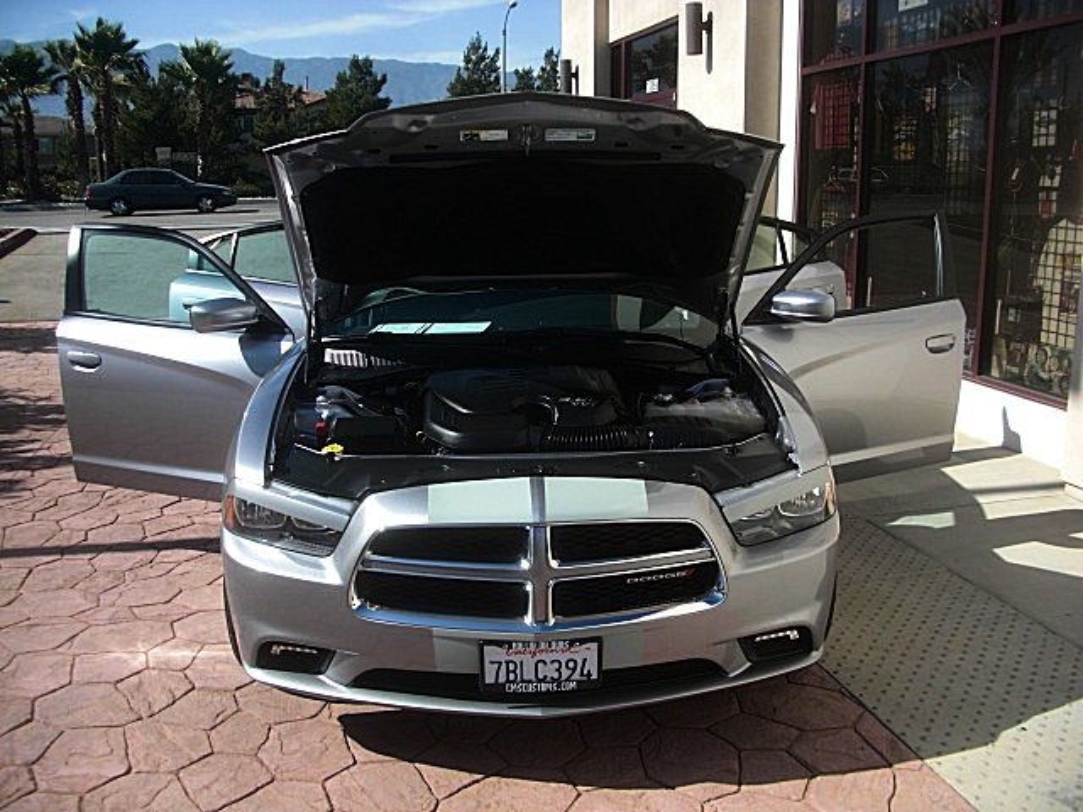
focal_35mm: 36
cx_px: 542
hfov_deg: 51.4
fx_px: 1126
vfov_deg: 39.7
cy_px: 406
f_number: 2.8
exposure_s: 1/640
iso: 50
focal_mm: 6.3
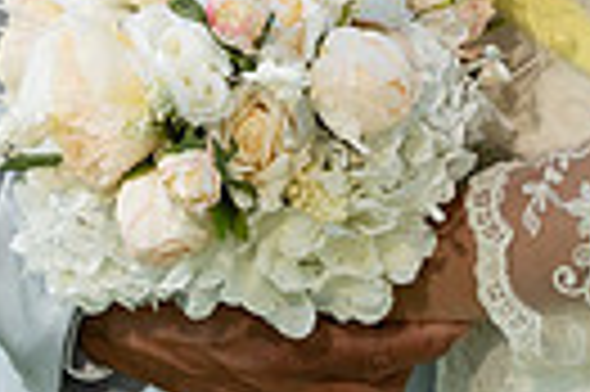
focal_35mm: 310
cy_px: -457
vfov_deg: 4.4
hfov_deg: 6.6
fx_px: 5074
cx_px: 631
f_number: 4
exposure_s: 1/500
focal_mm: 70
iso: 500
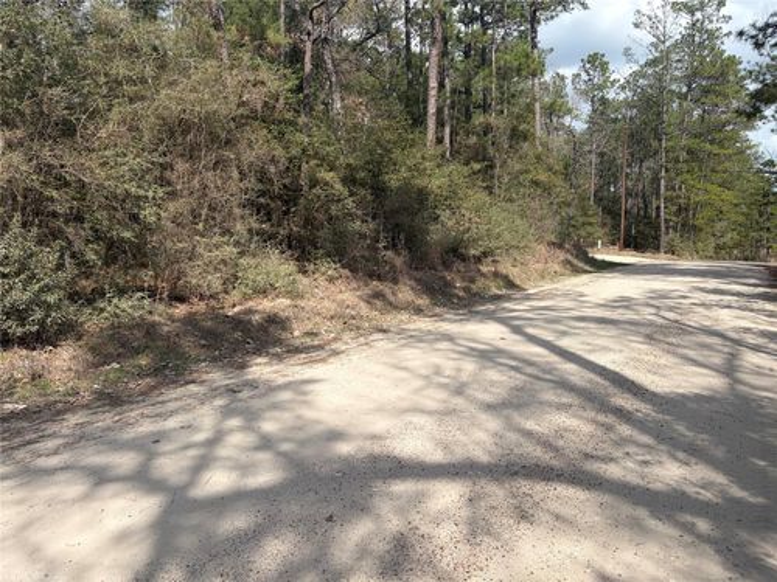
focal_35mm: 26
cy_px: 291
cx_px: 388
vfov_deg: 53.1
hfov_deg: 67.3
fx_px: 584
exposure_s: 1/3279
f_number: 1.6
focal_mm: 5.96
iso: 50
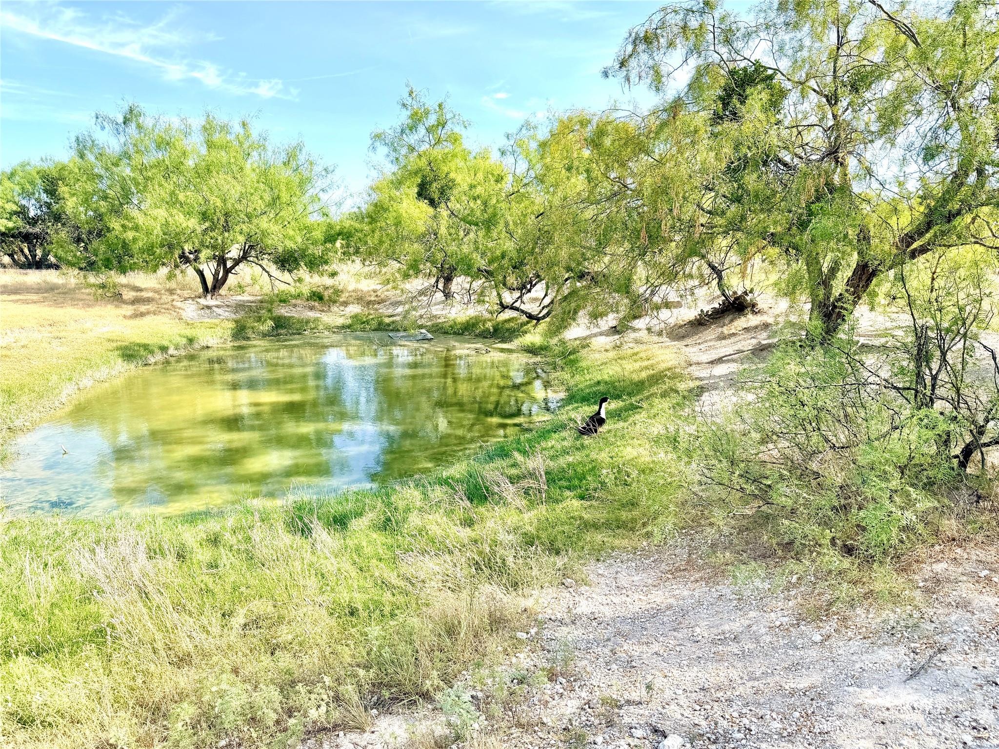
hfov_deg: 71.6
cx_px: 500
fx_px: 693
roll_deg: +0.0
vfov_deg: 56.8
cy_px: 374
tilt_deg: -11.6
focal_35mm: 24
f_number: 1.78
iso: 80
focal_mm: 6.76
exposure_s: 1/2525
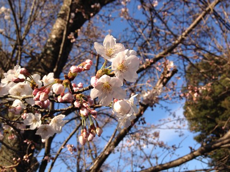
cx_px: 115
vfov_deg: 40.7
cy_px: 86
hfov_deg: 52.6
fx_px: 233
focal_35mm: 35
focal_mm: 4.28
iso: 50
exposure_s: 1/1082
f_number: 2.4
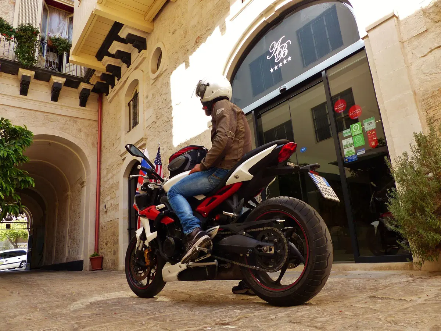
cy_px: 166
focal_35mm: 25
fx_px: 318
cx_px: 220
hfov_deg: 69.4
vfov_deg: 54.9
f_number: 2.8
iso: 100
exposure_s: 1/200
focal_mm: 4.5
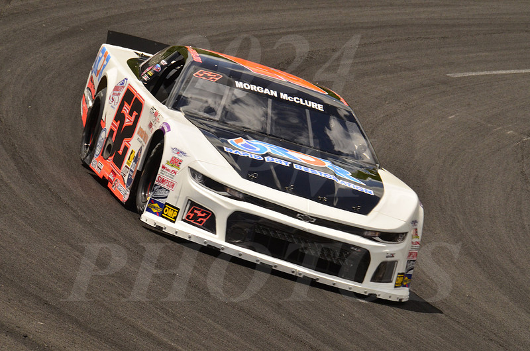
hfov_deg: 6.9
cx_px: 265
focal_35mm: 300
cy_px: 176
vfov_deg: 4.6
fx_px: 4408
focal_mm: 200
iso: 1000
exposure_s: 1/800
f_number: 18
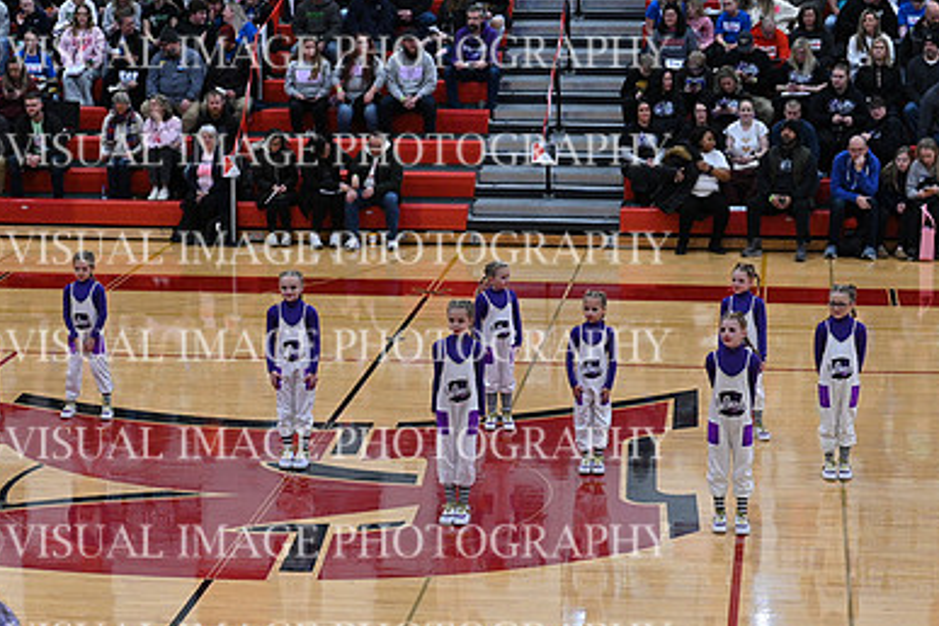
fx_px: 2739
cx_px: 320
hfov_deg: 19.4
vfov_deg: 13.0
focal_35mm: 105
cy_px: 394
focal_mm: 70
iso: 4000
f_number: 4
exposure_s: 1/400
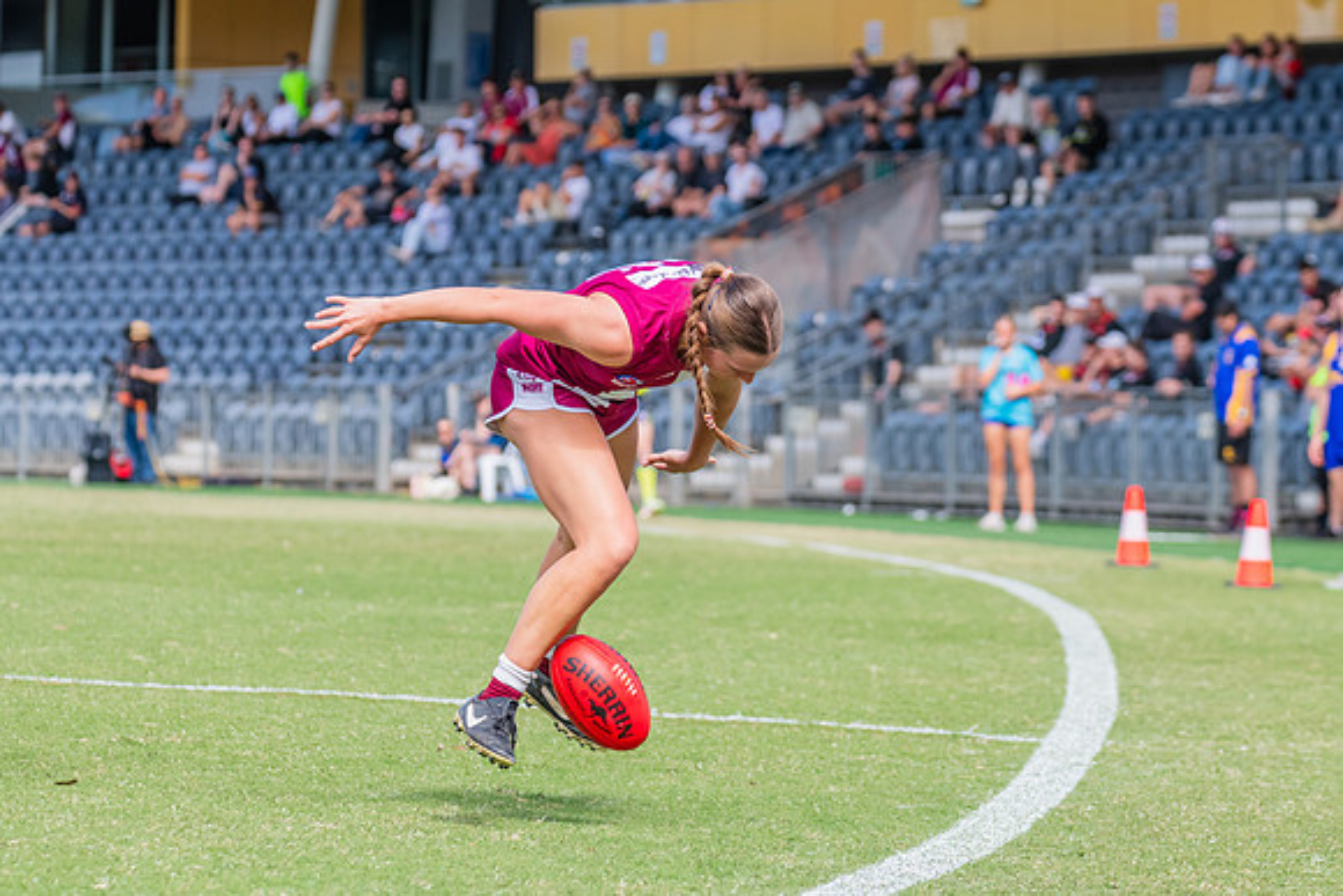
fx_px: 7378
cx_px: 669
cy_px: 448
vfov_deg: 7.0
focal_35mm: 198
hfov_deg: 10.4
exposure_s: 1/1250
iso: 800
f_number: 7.1
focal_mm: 190
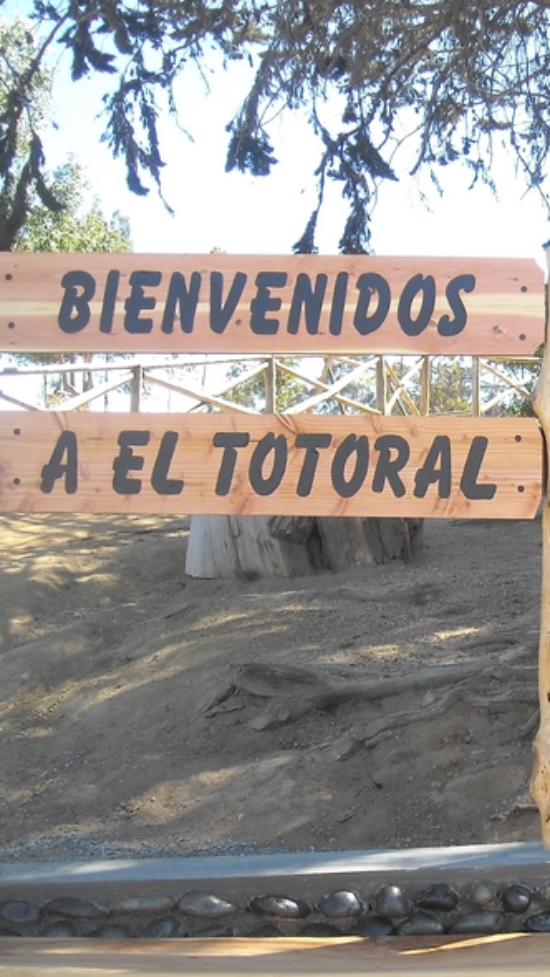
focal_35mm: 62
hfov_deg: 18.7
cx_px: 591
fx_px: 1607
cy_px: 545
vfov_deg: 33.8
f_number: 2.8
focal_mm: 5.7
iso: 64
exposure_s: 1/209
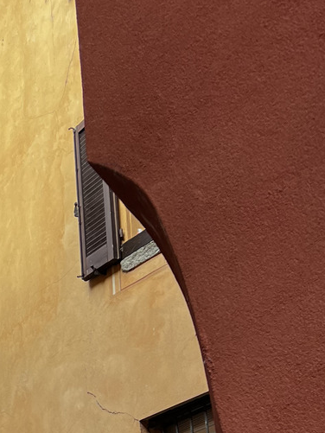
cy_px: 473
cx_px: -134
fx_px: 1039
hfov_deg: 16.5
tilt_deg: +13.9
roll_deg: +1.0
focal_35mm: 83
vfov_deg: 22.3
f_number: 1.5
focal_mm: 5.7
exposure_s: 1/189
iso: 40
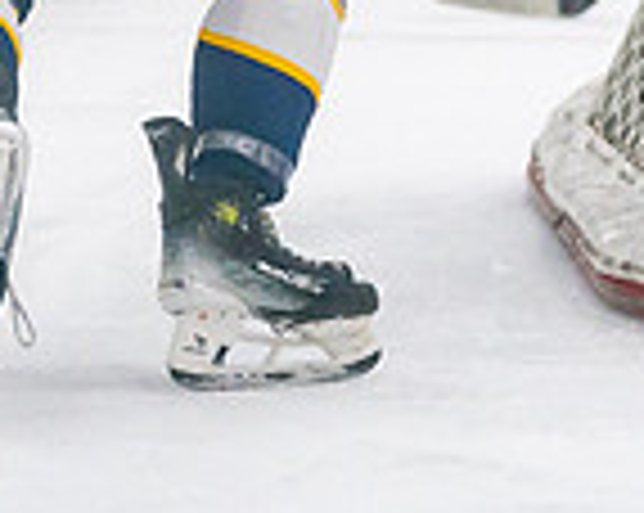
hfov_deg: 3.9
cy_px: -284
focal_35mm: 501
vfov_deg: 3.1
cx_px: 115
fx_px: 9536
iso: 4000
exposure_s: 1/1600
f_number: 2.8
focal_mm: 98
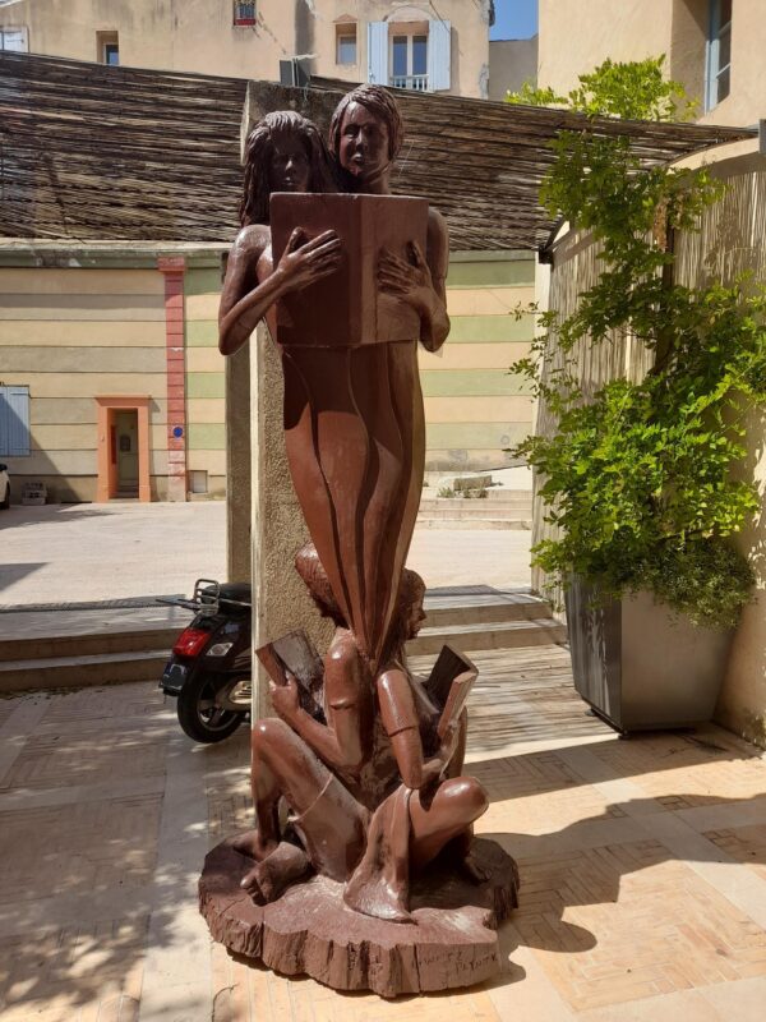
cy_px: 511
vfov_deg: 69.4
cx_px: 383
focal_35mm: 25
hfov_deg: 54.9
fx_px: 738
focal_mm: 4.6
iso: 20
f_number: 2
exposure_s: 1/456
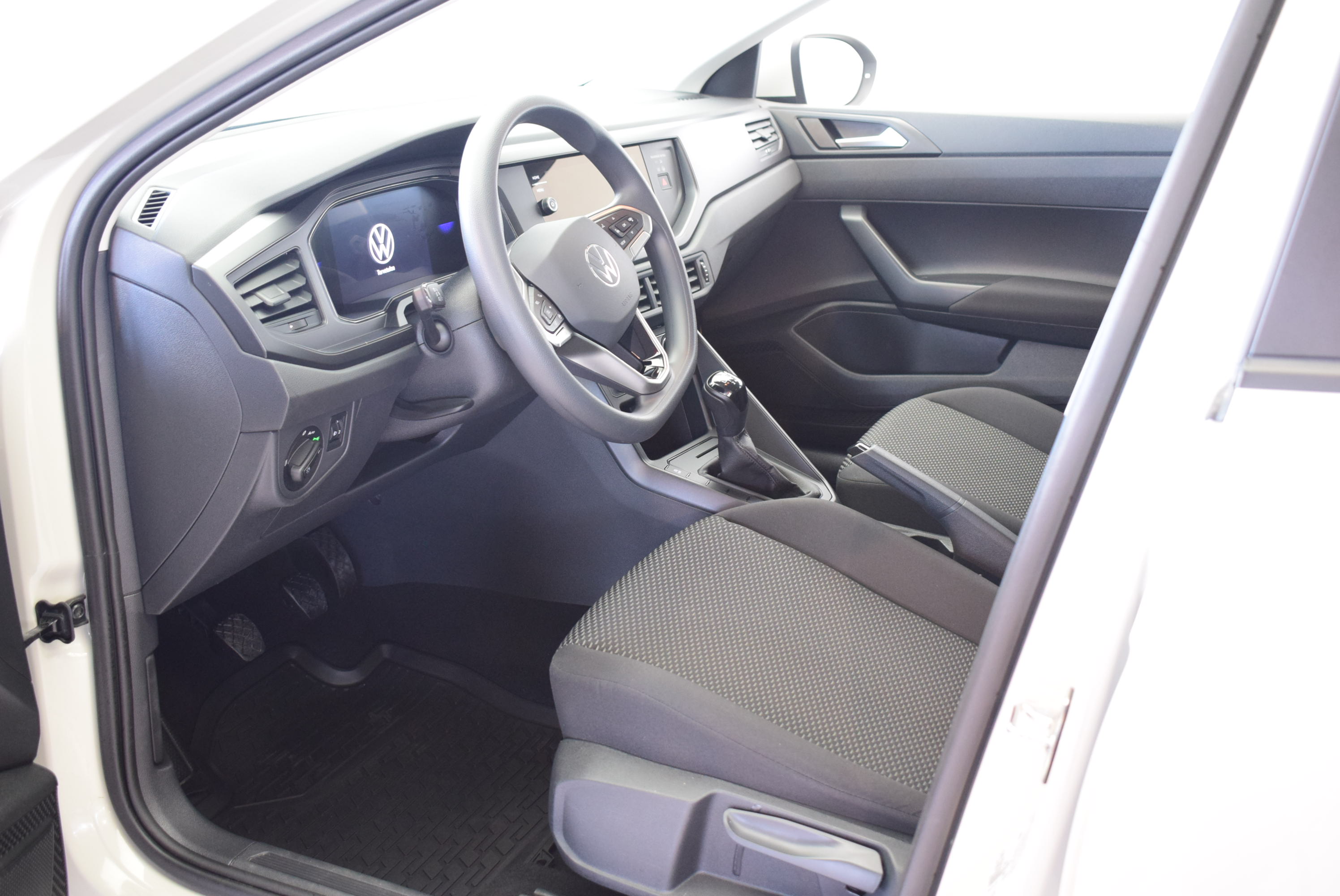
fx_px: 1397
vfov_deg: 35.6
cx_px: 670
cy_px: 448
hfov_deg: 51.2
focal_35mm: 38
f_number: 4
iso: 1600
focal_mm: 25
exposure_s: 1/25
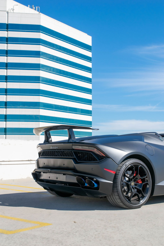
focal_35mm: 51
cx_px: 82
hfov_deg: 26.5
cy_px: 123
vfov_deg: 38.9
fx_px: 348
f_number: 11
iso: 200
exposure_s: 1/500
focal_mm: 34
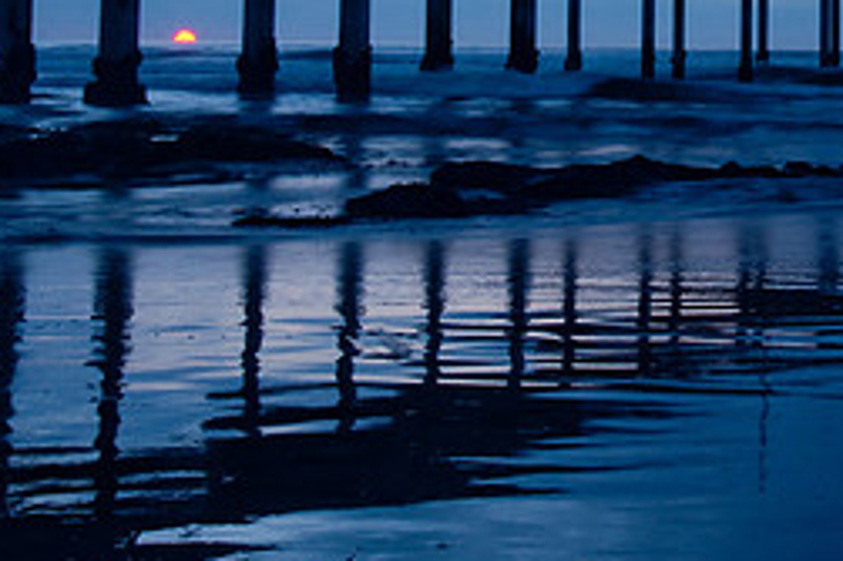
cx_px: 873
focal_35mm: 83
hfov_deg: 23.3
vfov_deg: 16.1
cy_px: 18
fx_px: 1942
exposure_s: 1/1.25
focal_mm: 24
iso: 200
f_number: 22
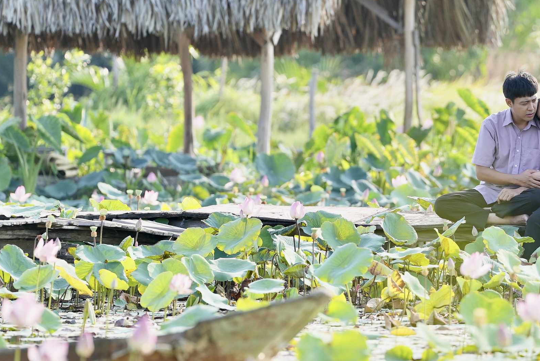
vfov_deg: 4.3
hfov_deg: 6.4
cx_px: 411
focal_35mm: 323
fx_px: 4848
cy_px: 202
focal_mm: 200
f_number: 3.5
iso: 200
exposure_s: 1/1000
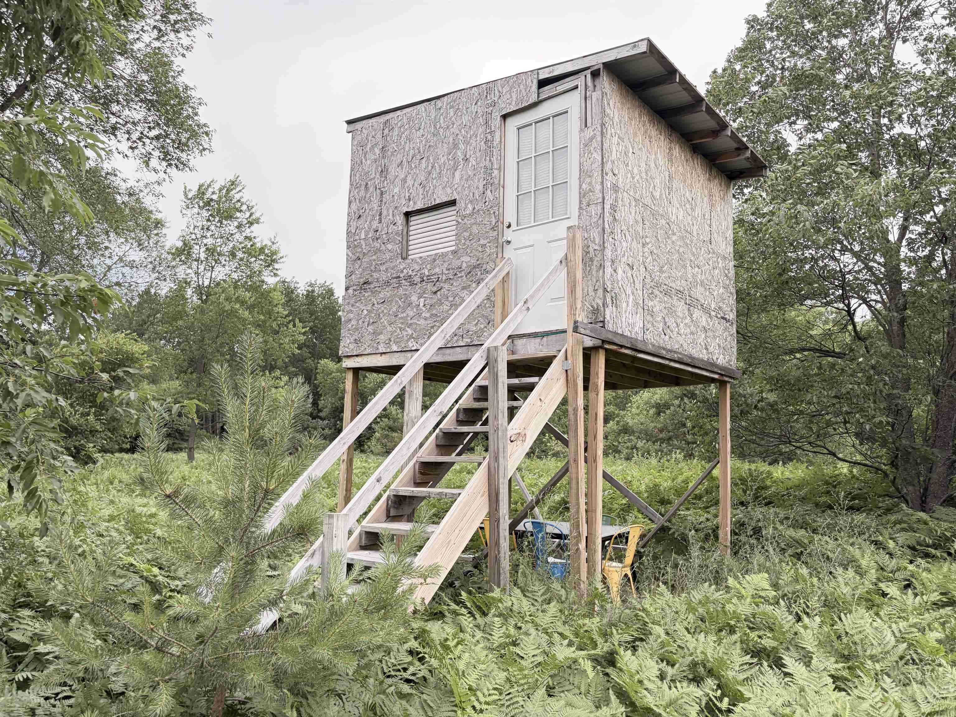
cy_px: 358
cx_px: 478
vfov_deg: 53.1
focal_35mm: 26
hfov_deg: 67.3
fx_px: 718
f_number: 1.6
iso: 64
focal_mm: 5.96
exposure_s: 1/716
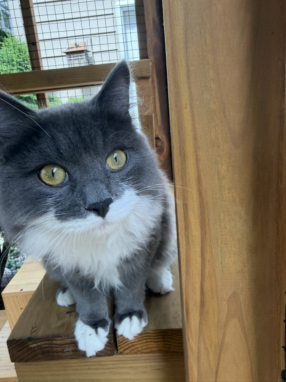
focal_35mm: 24
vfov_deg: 71.6
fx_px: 264
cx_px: 143
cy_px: 191
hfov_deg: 56.8
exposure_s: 1/121
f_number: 2.2
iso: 80
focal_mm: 2.22
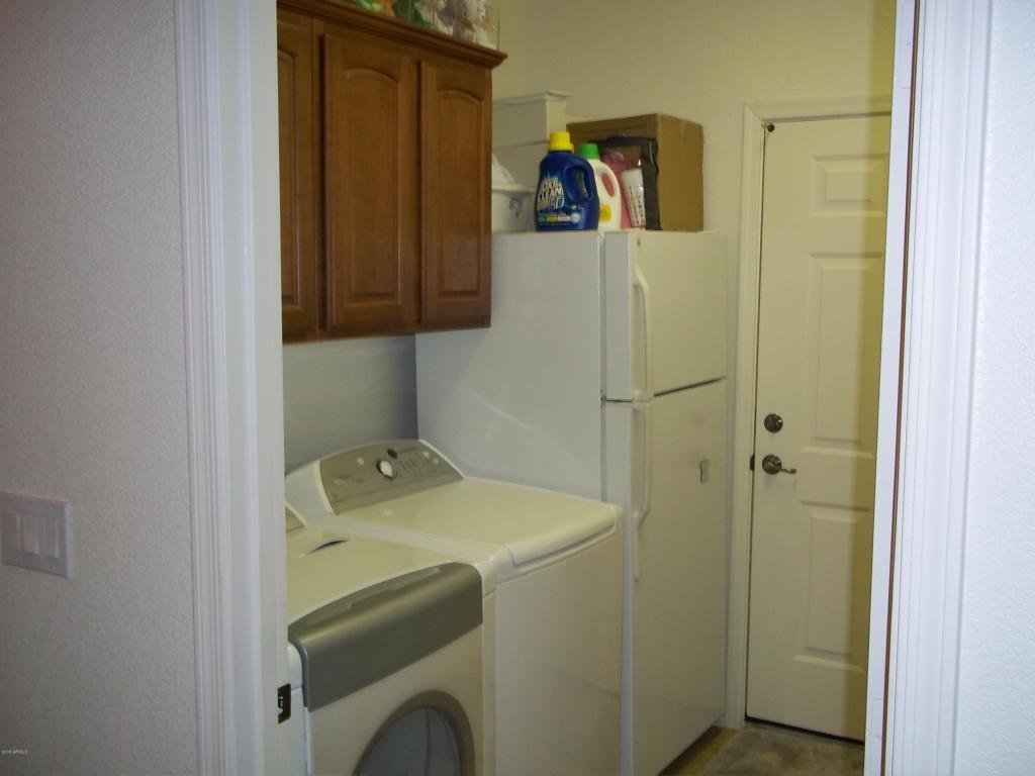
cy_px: 388
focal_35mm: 36
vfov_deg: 39.7
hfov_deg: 51.4
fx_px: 1076
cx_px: 518
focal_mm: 6.5
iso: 80
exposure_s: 1/30
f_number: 3.1
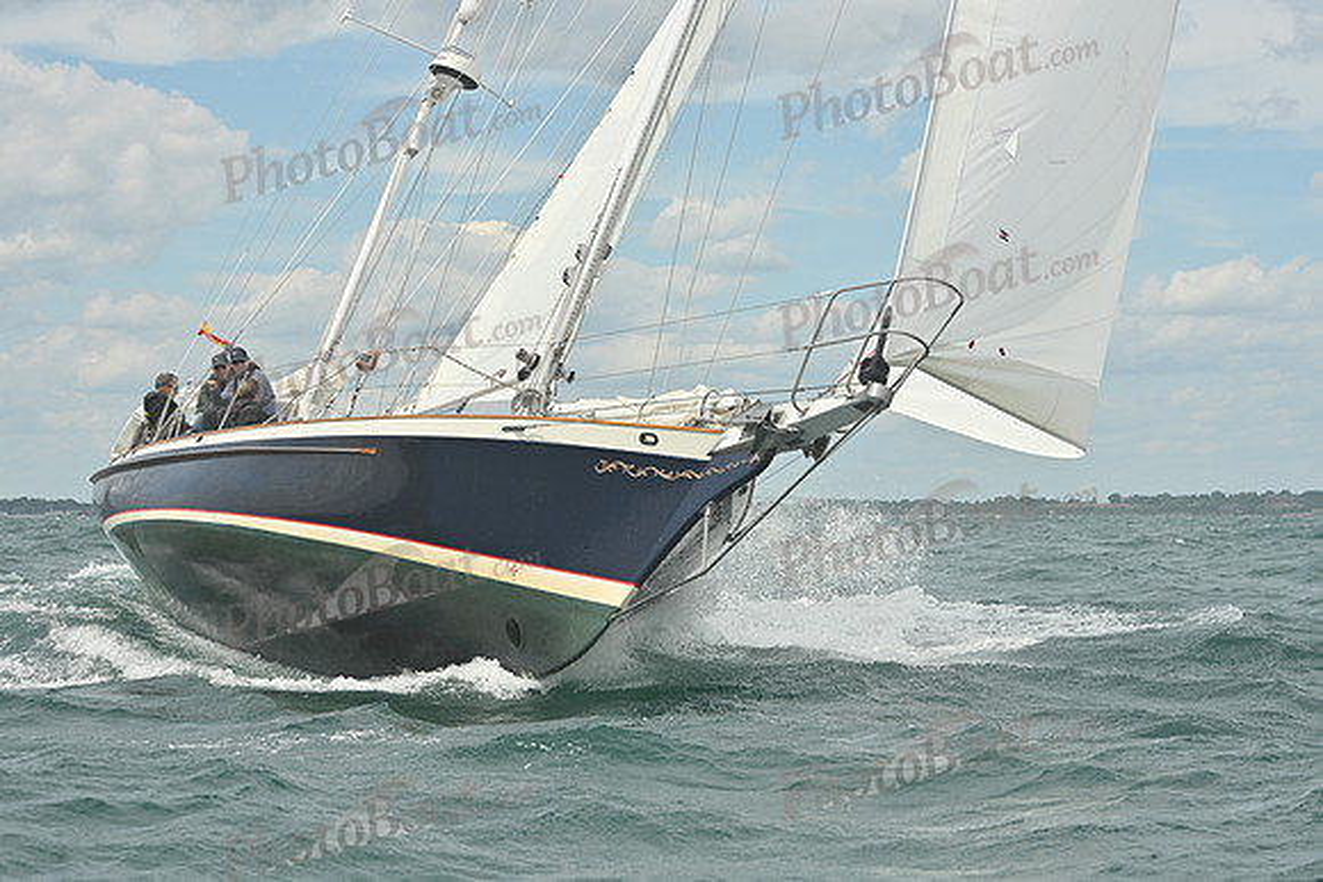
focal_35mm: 100
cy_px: 441
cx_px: 662
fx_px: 3676
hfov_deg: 20.4
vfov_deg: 13.7
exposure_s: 1/1250
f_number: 11
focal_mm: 100
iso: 320
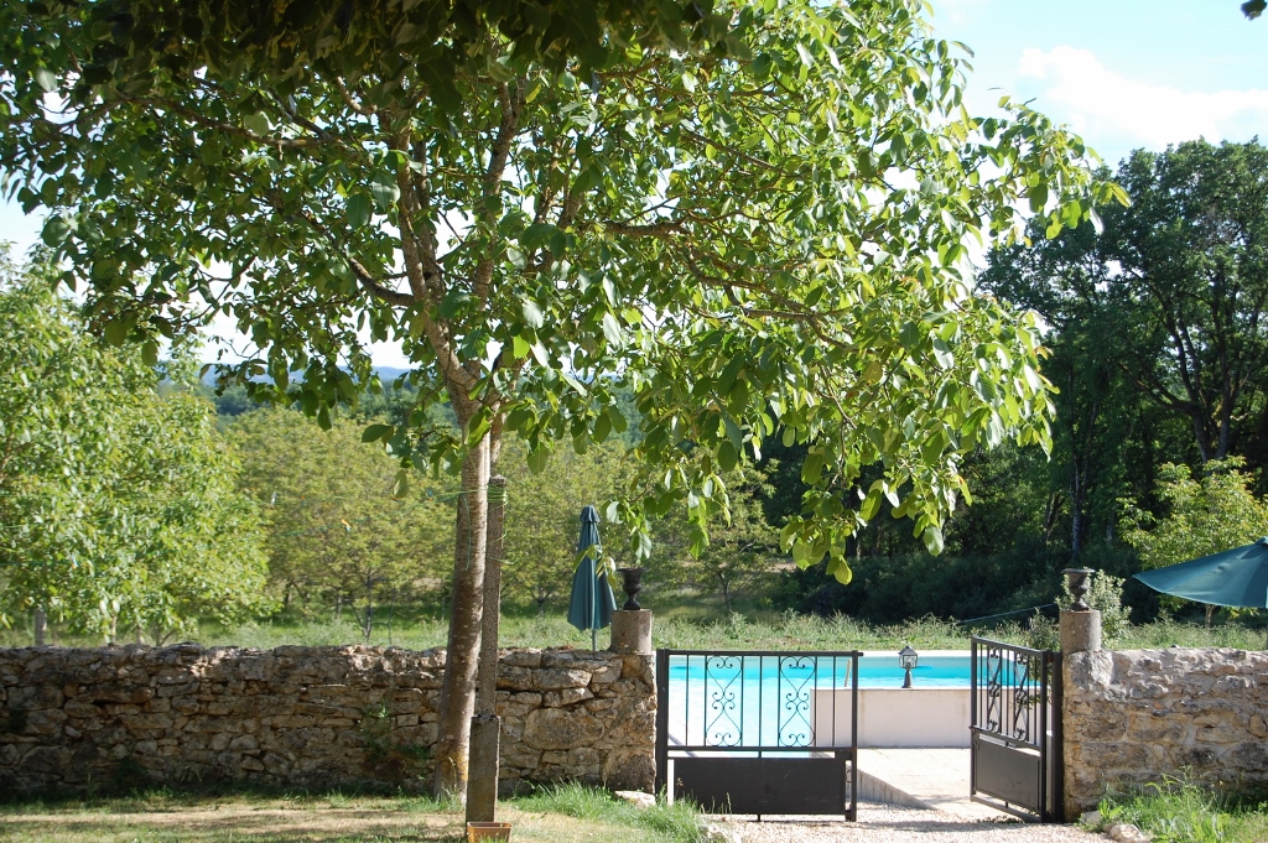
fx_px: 2903
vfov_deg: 16.5
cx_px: 634
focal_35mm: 82
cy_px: 422
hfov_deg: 24.6
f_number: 7.1
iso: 200
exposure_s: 1/200
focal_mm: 55
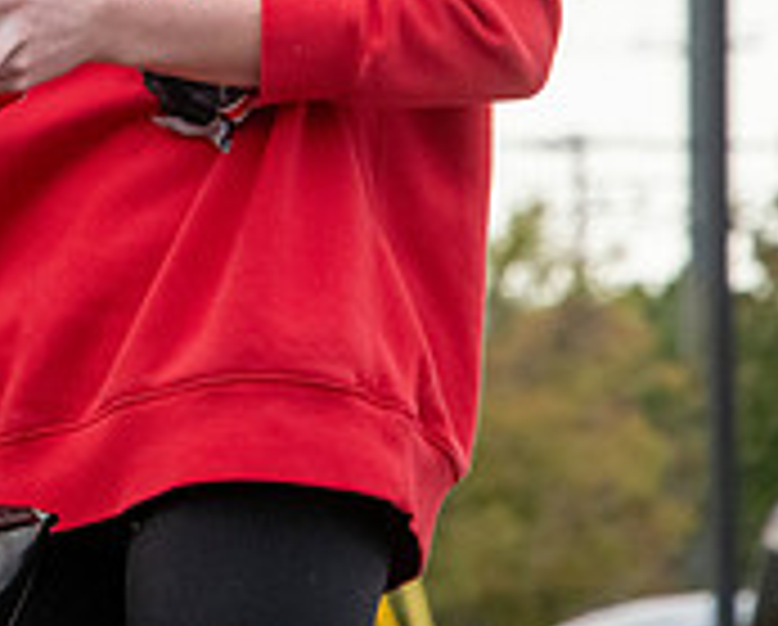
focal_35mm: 628
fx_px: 14485
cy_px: -236
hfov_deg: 3.1
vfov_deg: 2.5
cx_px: -360
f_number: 11
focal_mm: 200
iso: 3200
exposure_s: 1/500
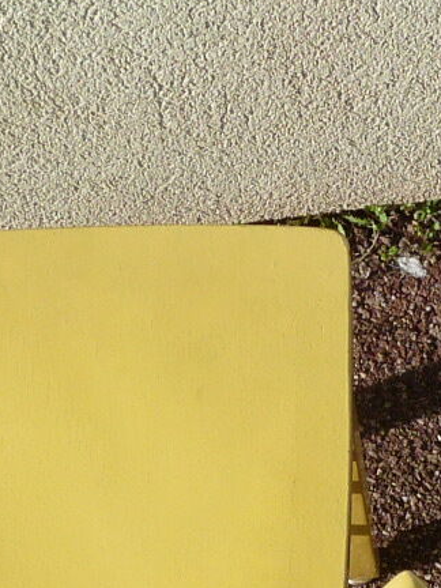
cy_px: 527
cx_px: 382
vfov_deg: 15.2
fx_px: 2174
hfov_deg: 11.5
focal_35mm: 128
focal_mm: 4.8
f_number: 5.6
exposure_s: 1/400
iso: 100
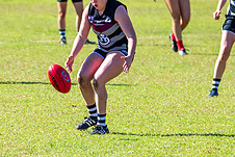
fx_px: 4958
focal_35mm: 759
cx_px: 99
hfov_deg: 2.7
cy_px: 89
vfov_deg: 1.8
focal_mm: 250
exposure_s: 1/2000
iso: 800
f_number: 6.3
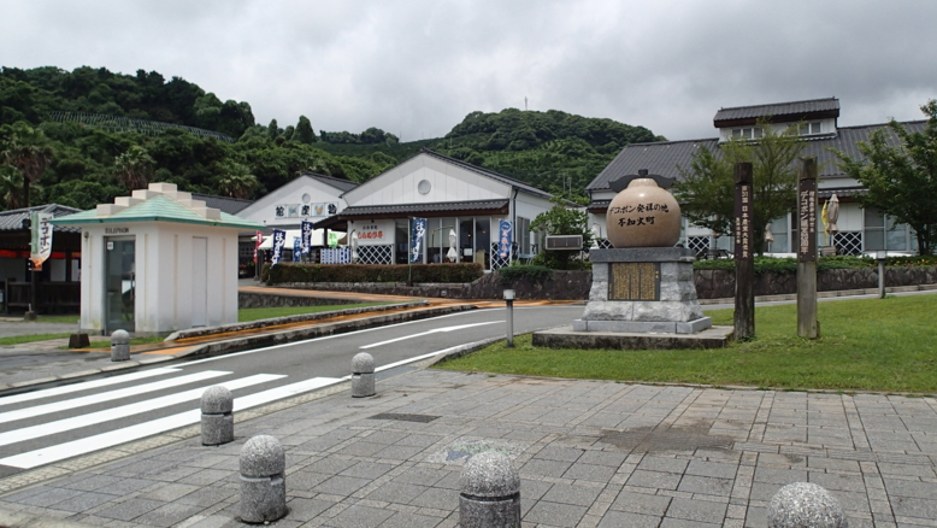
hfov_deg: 67.9
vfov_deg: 41.5
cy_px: 281
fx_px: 696
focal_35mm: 28
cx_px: 466
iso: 100
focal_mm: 4.5
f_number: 8
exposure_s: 1/400
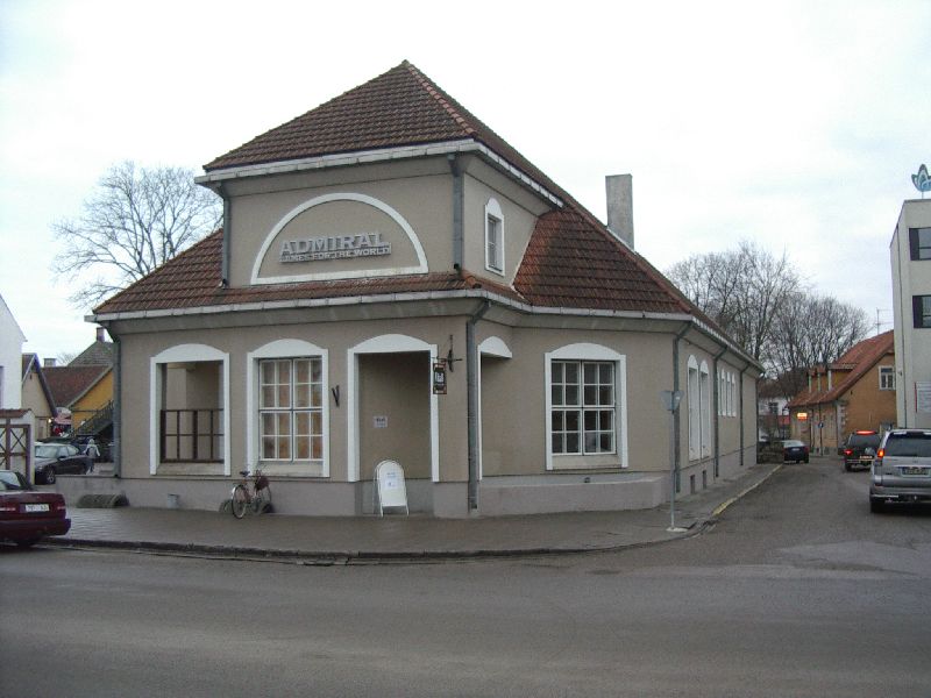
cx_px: 466
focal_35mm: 38
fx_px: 1022
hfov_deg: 49.0
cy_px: 349
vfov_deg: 37.7
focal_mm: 5.8
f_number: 2.6
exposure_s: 1/100
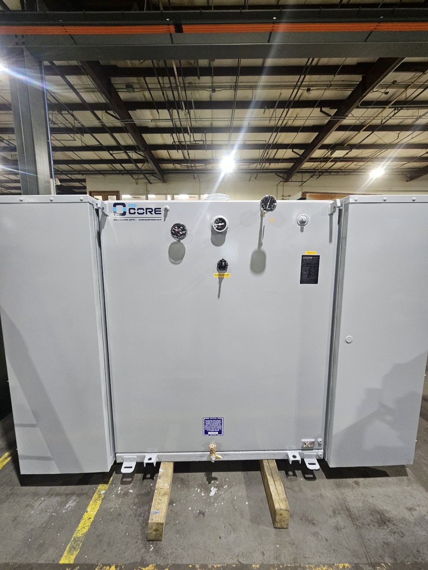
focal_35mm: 13
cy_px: 285
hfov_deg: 89.9
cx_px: 214
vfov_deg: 106.2
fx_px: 214
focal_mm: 2.2
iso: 400
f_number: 2.2
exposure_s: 1/30
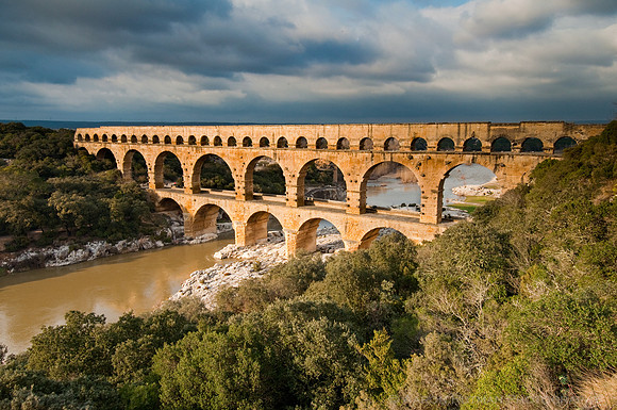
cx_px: 308
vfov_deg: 53.0
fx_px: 411
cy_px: 205
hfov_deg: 73.8
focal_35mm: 24
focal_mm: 16
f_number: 8
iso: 200
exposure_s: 1/250
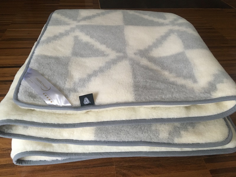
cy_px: 88
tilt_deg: -40.9
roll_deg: -3.6
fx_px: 198
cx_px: 118
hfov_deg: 61.7
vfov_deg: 48.2
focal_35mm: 29
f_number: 2.2
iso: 200
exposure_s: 1/33
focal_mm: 4.15
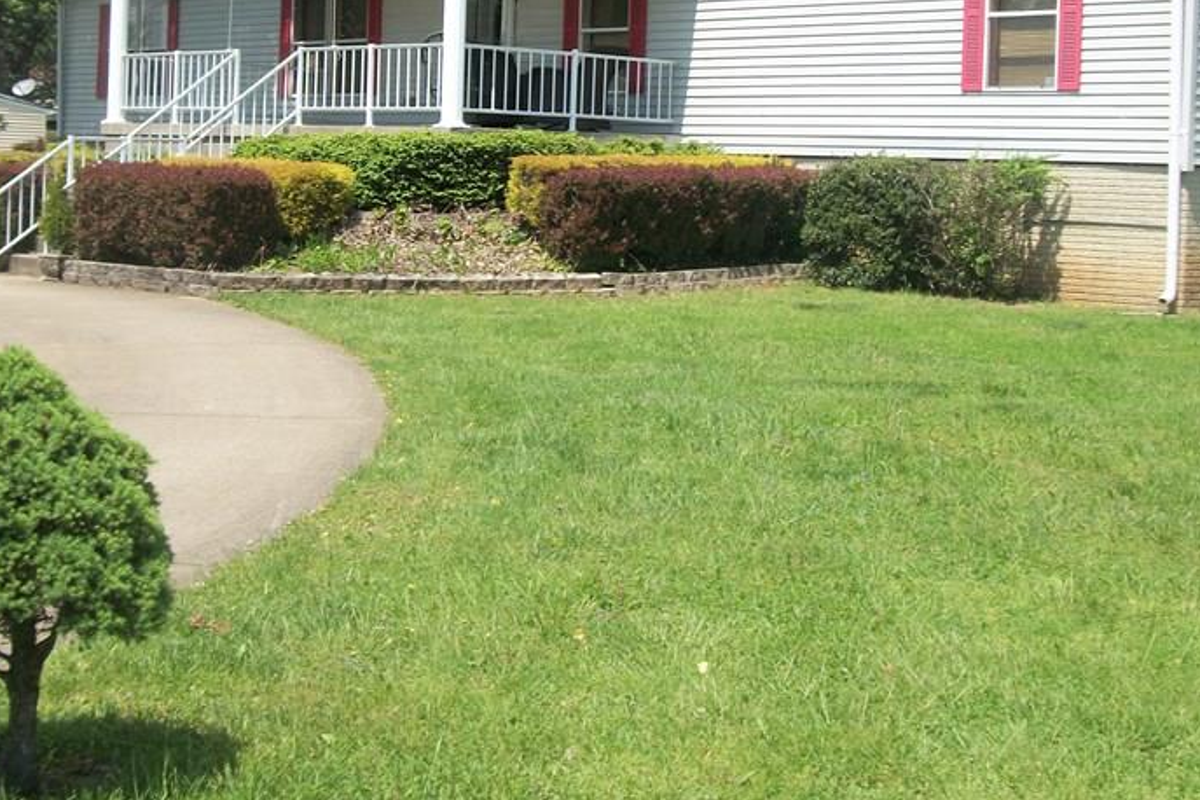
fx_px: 2067
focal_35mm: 62
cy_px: 189
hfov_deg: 32.4
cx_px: 540
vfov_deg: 21.7
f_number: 9.9
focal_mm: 7.1
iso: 80
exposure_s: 1/125
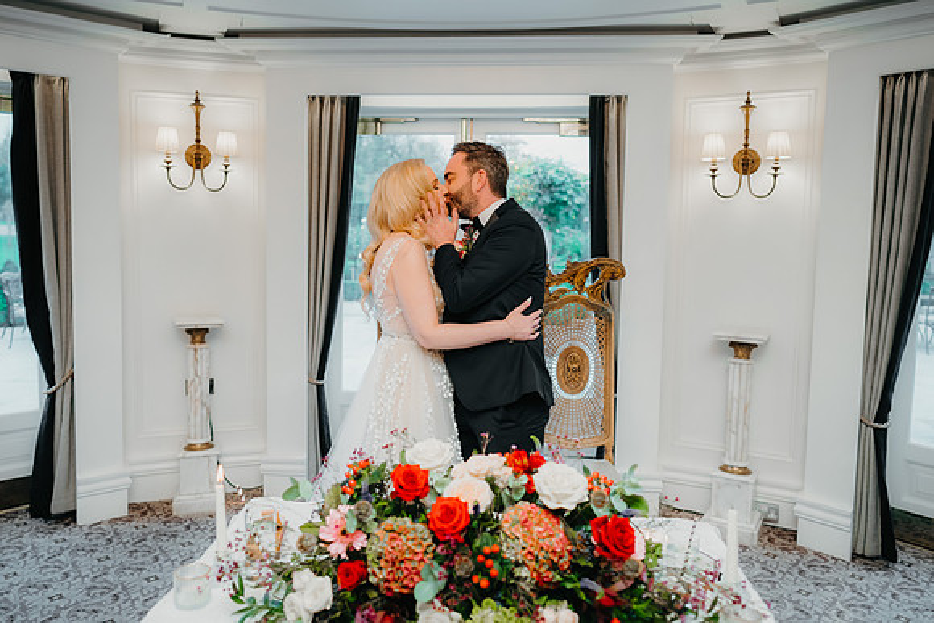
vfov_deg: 47.2
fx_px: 711
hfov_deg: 66.6
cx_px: 453
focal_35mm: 27
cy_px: 272
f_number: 2
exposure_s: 1/200
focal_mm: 24
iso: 400
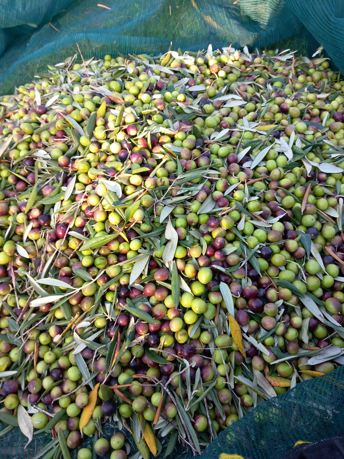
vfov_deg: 63.5
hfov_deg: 49.7
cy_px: 231
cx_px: 174
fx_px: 371
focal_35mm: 28
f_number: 1.8
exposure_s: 1/50
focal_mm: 4
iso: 25
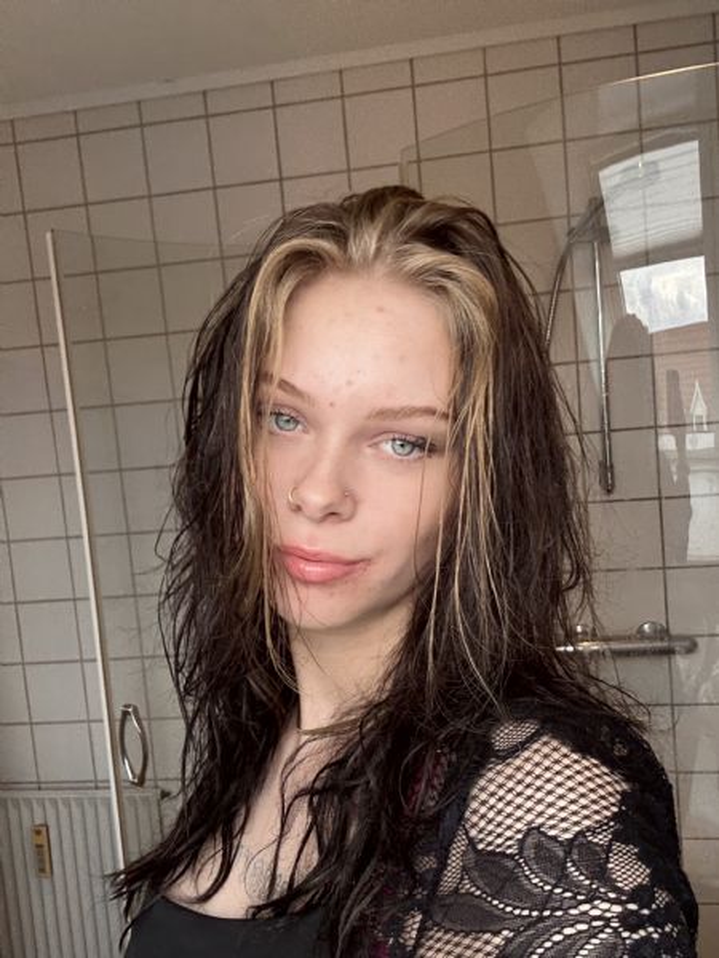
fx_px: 831
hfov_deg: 46.8
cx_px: 360
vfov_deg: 60.0
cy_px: 479
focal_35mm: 30
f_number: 1.9
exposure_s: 1/100
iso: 40
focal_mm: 2.69
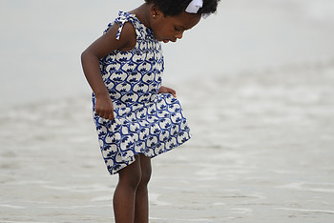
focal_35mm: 331
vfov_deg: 4.2
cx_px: 170
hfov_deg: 6.2
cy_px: 96
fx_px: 3073
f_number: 2.8
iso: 400
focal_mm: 200
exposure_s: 1/500
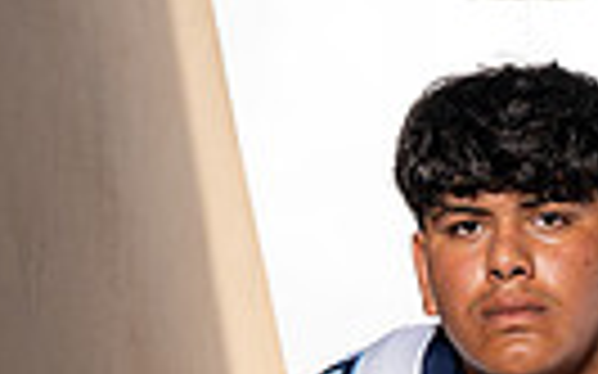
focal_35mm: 155
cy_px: 897
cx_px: 589
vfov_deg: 7.8
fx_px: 2525
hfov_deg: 13.3
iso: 200
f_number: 5.6
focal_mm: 45
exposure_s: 1/250
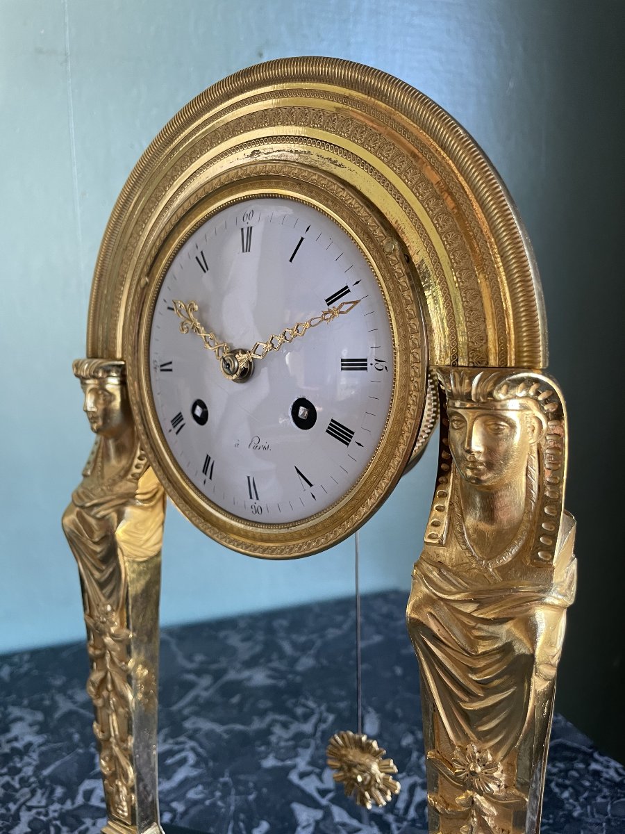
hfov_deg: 53.1
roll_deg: +0.2
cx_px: 312
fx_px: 626
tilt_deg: -7.8
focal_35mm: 26
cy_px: 417
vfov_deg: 67.3
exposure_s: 1/64
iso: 125
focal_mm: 4.2
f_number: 1.6
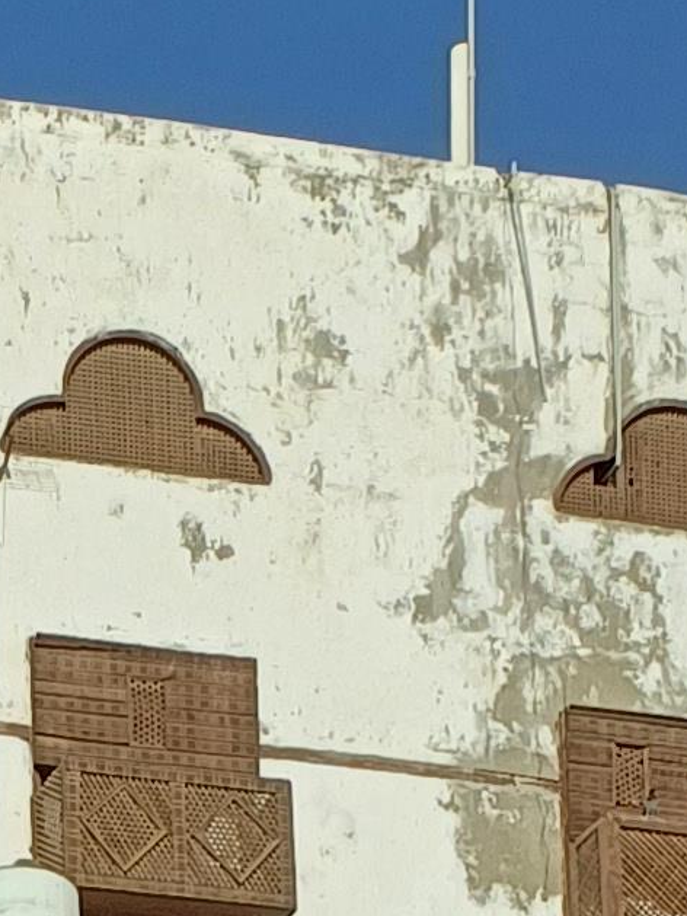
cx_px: -1022
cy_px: 2620
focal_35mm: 159
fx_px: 4206
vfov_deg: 9.9
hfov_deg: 8.5
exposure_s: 1/1460
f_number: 1.8
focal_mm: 4.65
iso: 50
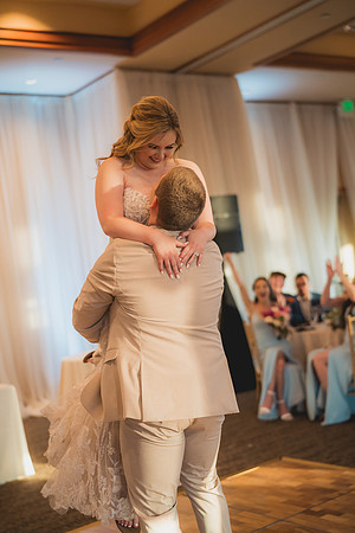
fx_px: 740
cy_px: 266
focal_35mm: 50
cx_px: 178
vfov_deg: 39.6
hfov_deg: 27.0
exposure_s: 1/640
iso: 1250
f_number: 1.8
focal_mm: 50
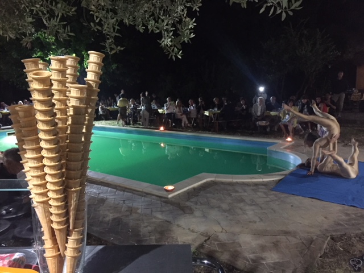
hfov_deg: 61.7
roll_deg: +0.8
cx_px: 182
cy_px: 136
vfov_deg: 48.2
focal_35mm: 29
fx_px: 305
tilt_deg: -8.2
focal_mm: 4.15
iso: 640
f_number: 2.2
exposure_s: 1/17
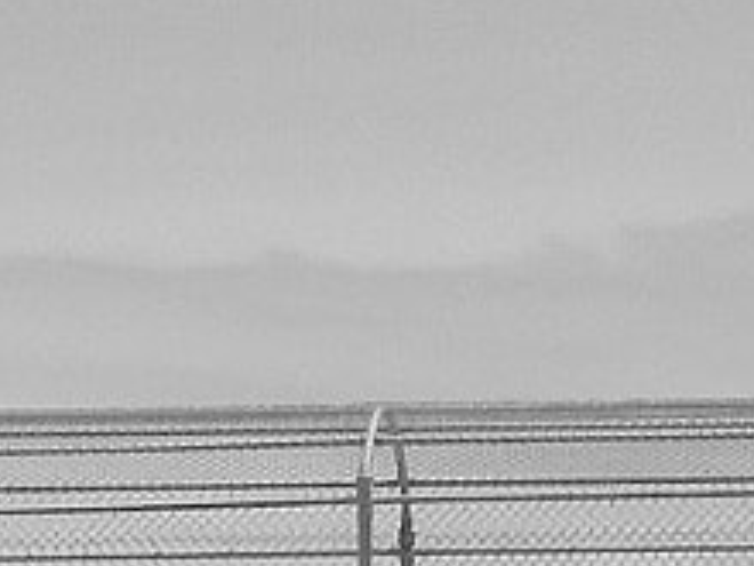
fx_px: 21978
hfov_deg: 2.0
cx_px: 1254
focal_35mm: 1009
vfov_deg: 1.5
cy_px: -268
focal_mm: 24.7
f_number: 6
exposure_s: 1/800
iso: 125
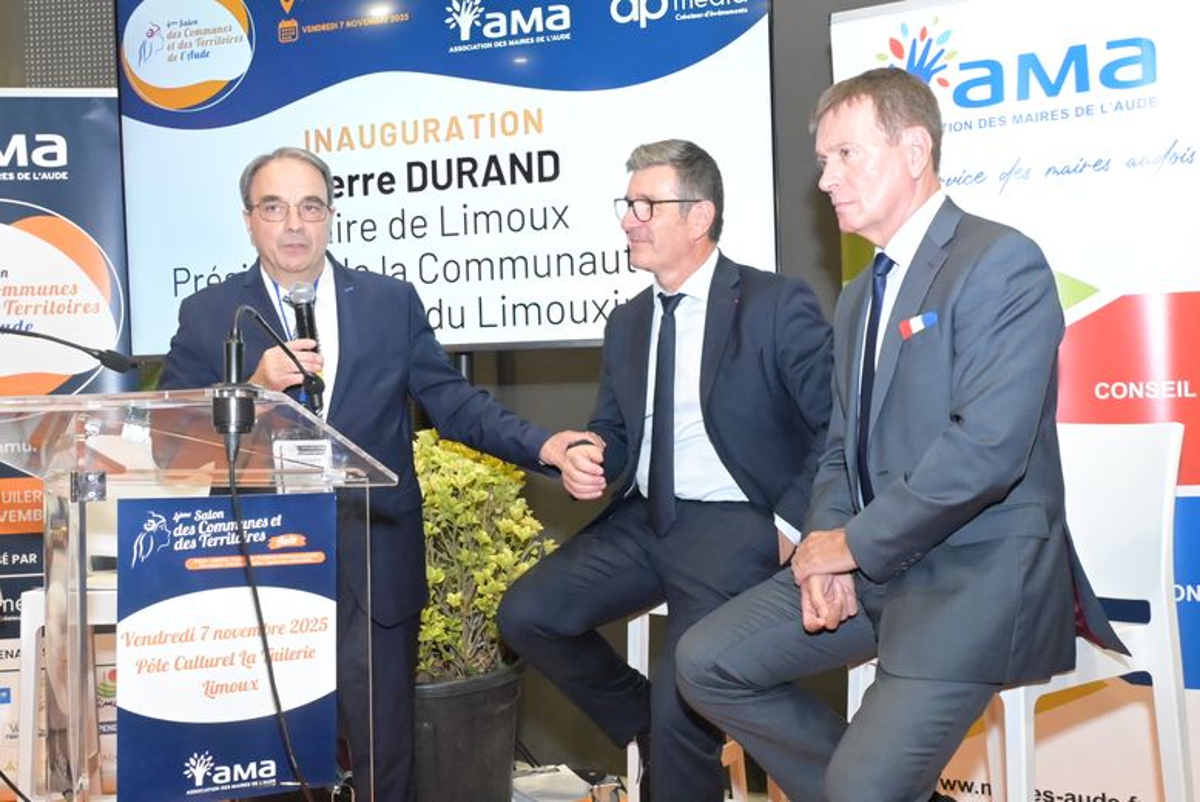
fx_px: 1201
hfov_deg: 53.1
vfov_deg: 36.9
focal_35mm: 36
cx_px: 600
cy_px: 401
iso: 12800
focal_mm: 24
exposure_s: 1/200
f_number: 6.3
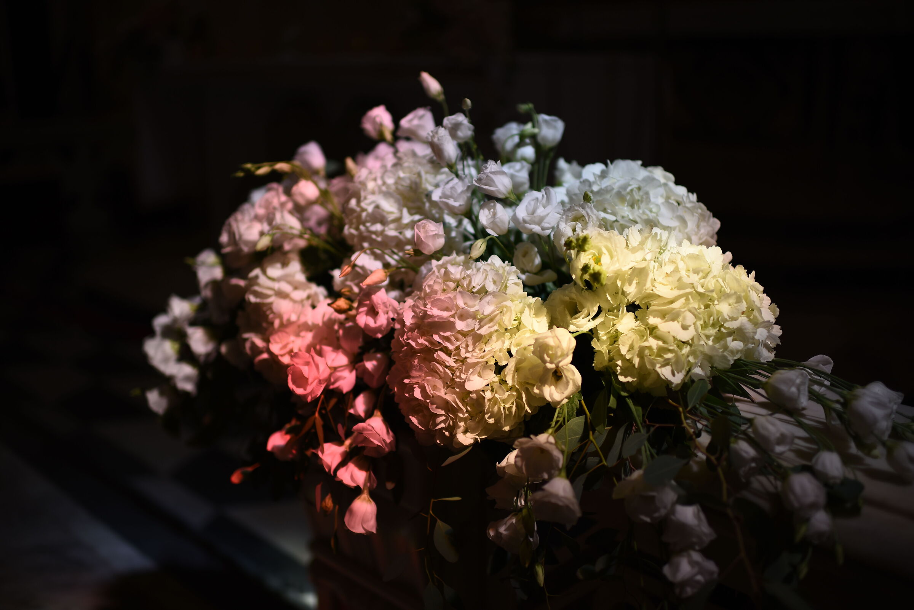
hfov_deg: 54.4
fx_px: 889
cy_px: 305
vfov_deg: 37.9
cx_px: 457
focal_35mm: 35
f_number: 1.4
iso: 125
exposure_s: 1/1000
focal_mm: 35
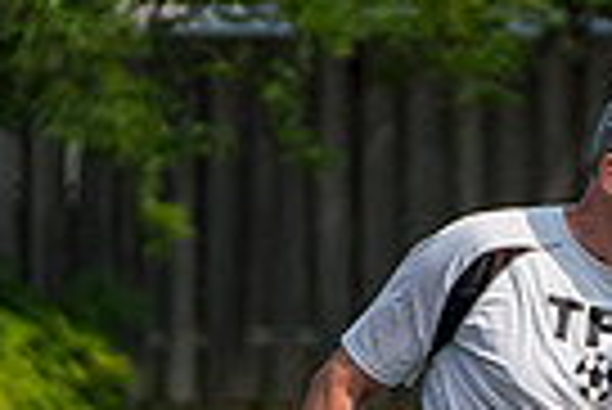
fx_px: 16729
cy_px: 642
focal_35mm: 983
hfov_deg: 2.1
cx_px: 1152
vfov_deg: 1.4
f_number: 2.8
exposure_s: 1/8000
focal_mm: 154
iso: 400
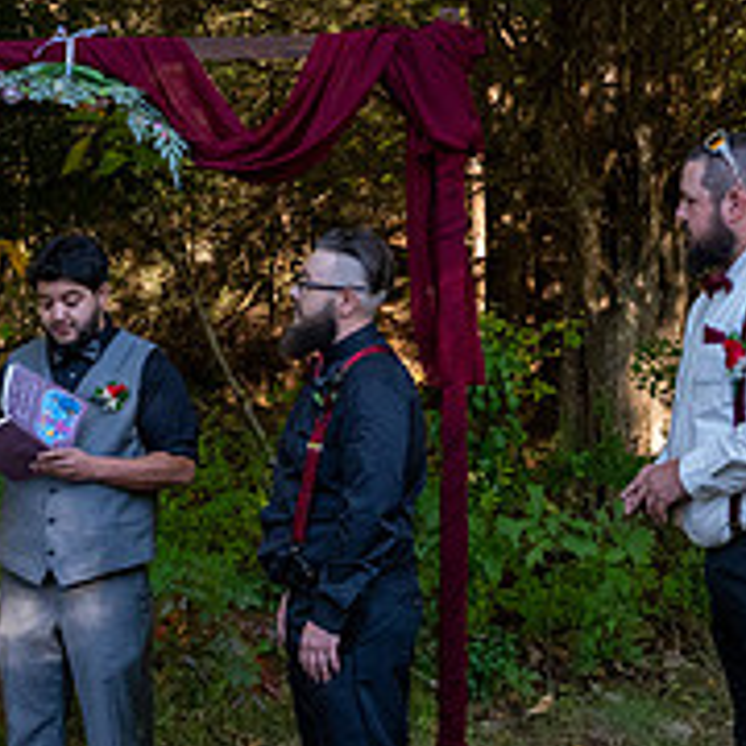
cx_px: 104
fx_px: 2731
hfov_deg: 15.4
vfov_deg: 15.5
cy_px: 452
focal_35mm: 112
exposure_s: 1/3200
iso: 6400
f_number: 4
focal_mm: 41
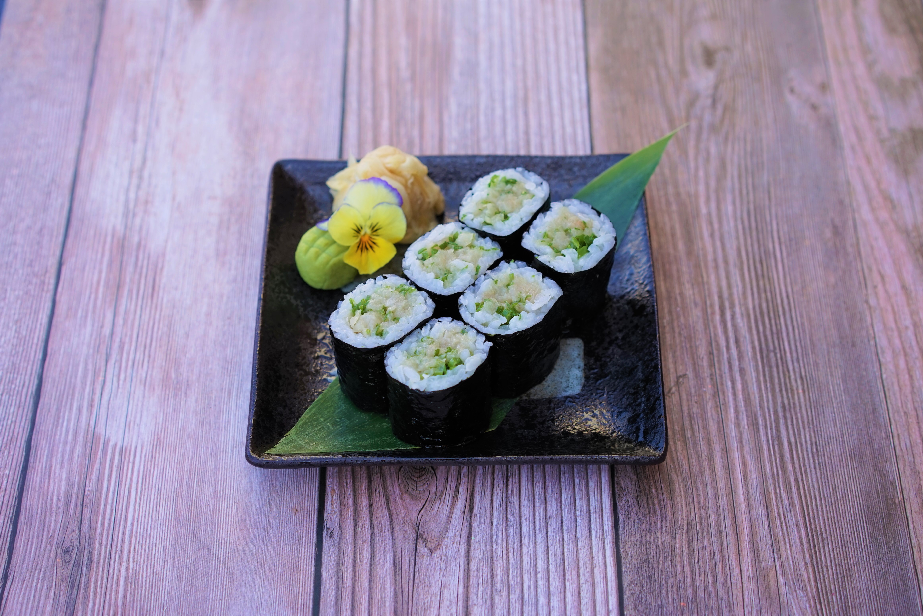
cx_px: 462
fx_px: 1410
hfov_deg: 36.2
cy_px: 308
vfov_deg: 24.6
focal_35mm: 55
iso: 100
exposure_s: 1/160
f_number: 4.5
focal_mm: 55
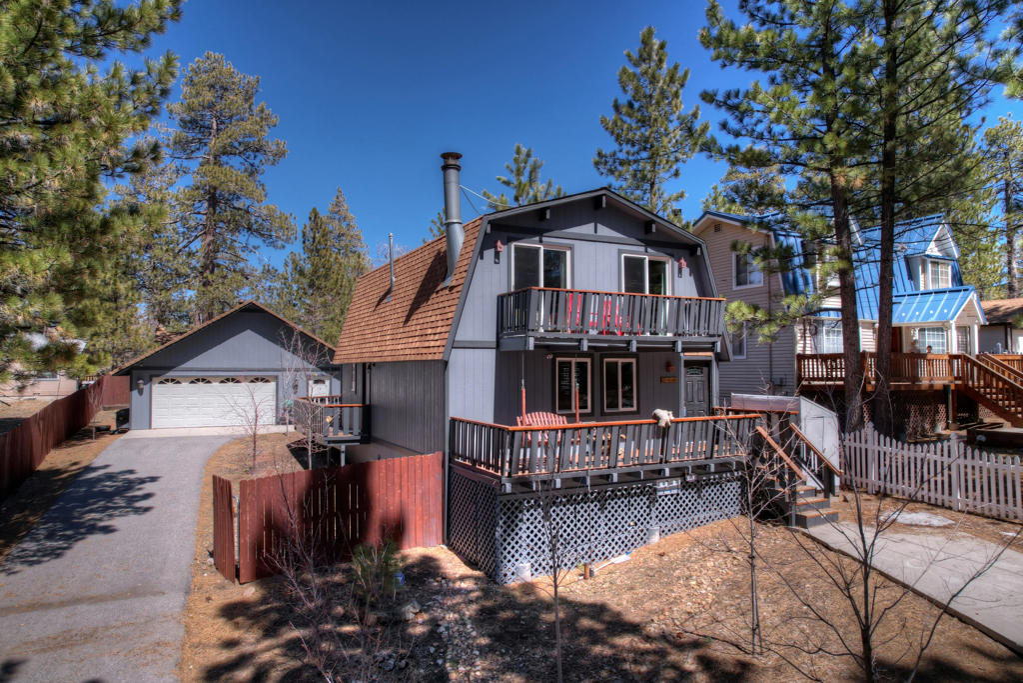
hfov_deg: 78.6
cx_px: 512
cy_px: 342
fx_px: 625
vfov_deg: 57.2
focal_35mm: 22
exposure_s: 1/2000
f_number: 2.8
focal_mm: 8.4
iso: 100
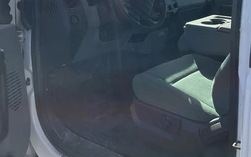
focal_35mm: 49
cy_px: 25
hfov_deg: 41.0
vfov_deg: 25.8
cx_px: 123
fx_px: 335
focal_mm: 3
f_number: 1.8
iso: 25
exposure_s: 1/898
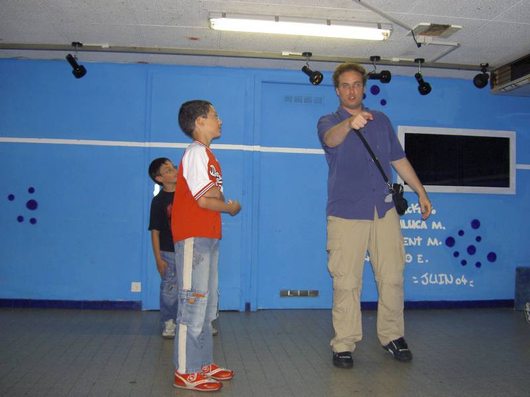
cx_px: 265
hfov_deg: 47.9
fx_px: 597
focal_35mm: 39
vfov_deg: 36.8
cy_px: 198
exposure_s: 1/60
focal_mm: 8
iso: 100
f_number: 2.8
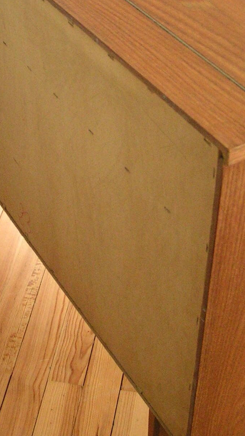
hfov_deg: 17.2
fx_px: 809
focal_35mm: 70
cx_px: 72
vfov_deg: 30.0
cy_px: 159
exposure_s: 1/30
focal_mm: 5.8
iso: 200
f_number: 2.8
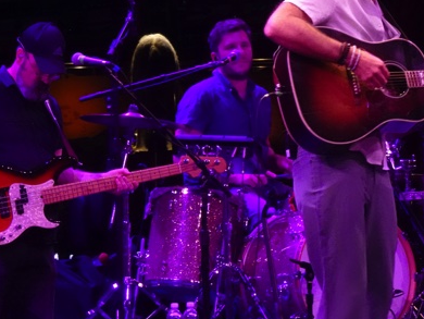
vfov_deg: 4.9
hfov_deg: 6.5
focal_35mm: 305
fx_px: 3738
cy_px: 122
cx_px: 239
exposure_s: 1/60
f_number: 5.6
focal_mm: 29.41
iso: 800
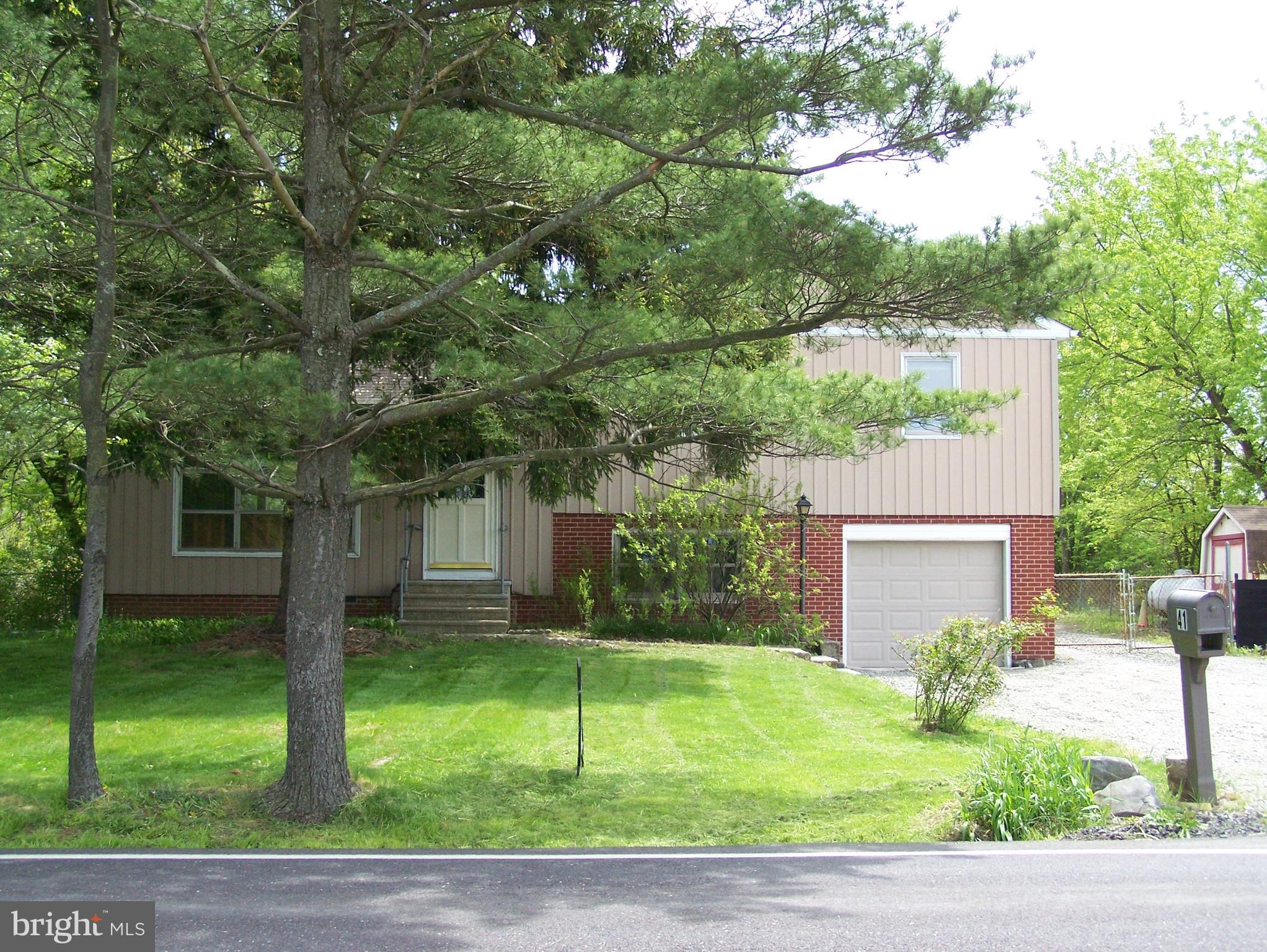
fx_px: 1758
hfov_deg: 39.6
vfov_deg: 30.3
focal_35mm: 48
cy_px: 476
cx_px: 634
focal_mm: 8
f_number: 3
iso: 160
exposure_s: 1/640
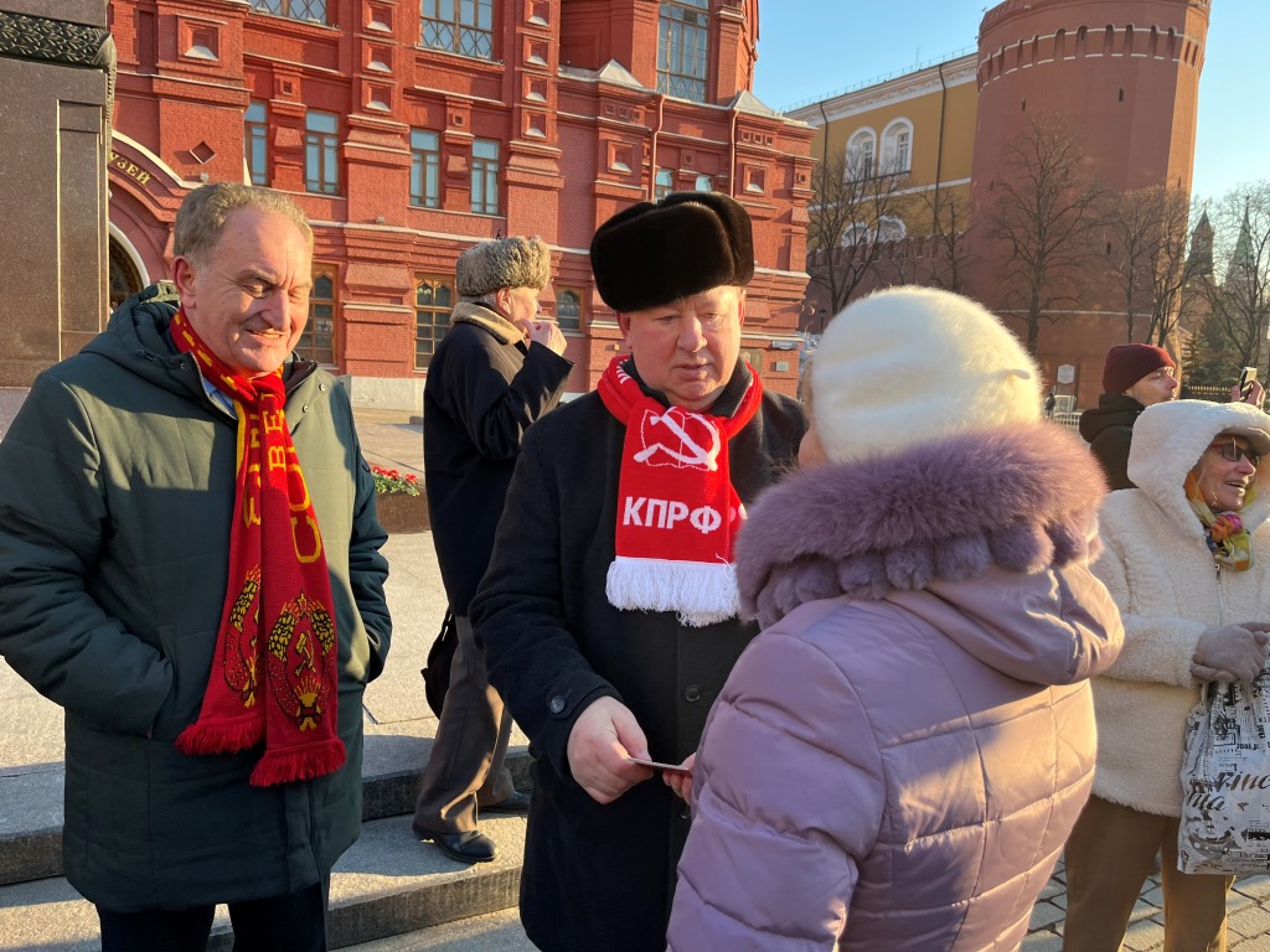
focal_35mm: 26
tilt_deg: -6.9
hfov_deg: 67.3
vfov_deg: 53.1
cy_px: 476
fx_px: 954
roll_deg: -1.8
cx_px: 635
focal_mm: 5.1
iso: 50
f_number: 1.6
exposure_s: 1/454
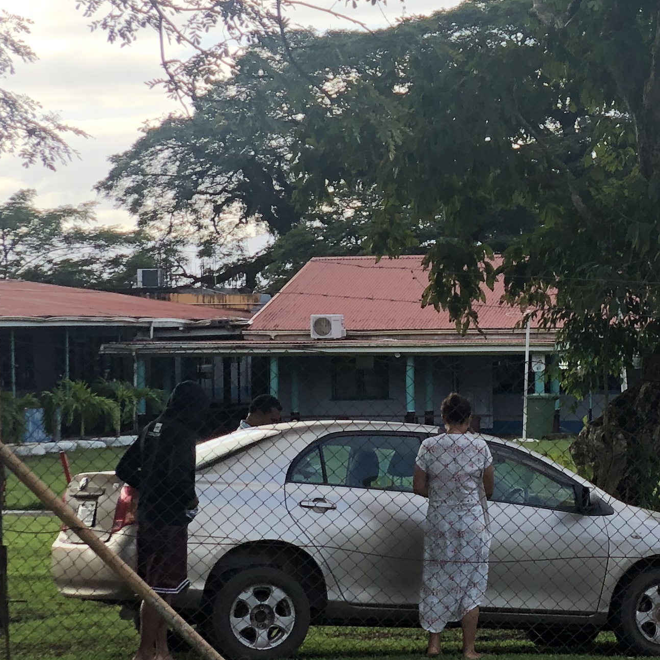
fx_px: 3085
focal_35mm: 143
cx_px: 978
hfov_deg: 11.7
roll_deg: -0.1
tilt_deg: +0.8
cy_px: 358
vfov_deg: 12.2
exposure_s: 1/384
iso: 16
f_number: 2.4
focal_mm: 6
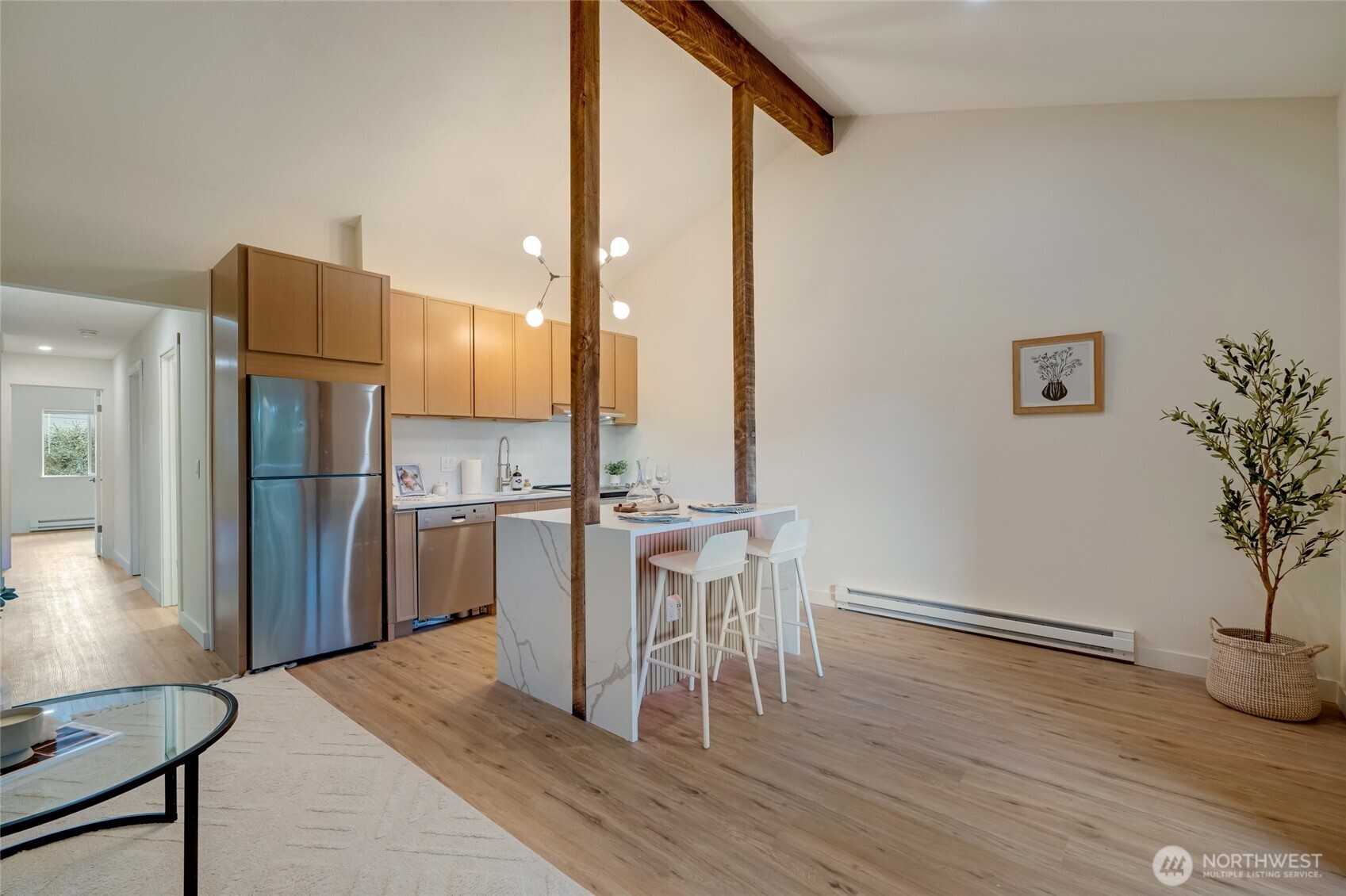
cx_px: 673
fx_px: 617
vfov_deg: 72.0
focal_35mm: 16
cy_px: 448
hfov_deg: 95.0
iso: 400
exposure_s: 1/200
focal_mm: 16.5
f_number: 9
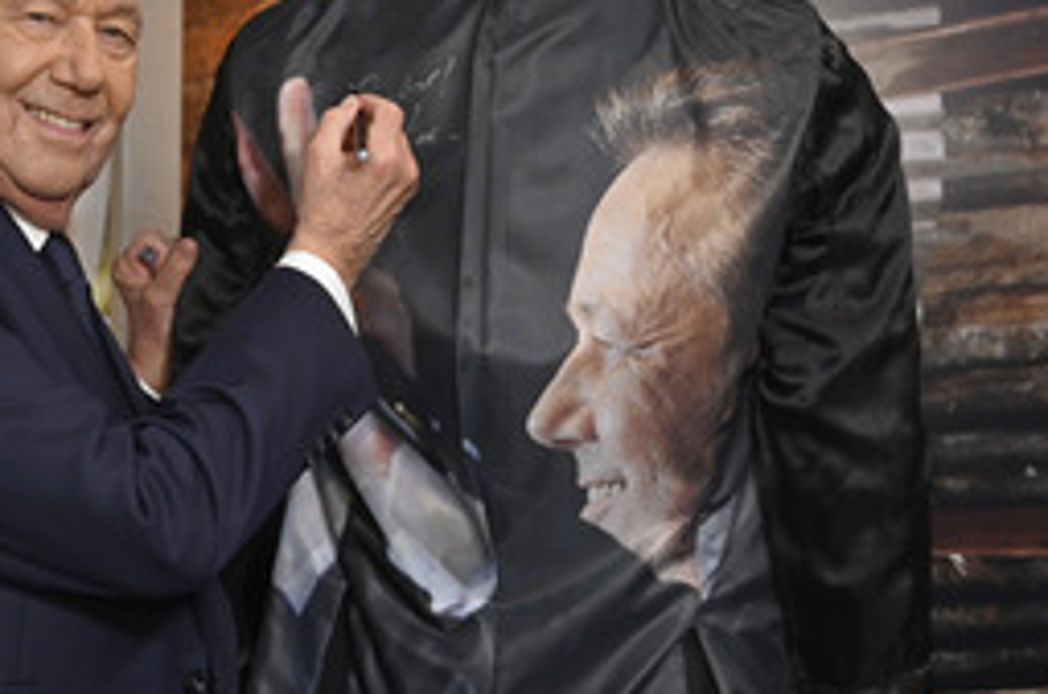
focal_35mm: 62
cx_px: 187
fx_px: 1801
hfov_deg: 31.5
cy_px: 267
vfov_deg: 21.8
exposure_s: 1/200
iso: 800
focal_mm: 35
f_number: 4
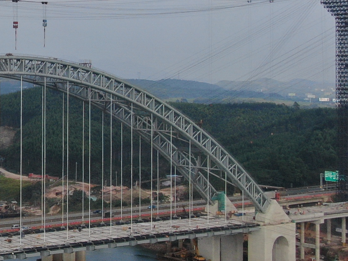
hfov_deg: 20.7
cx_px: -89
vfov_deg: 16.9
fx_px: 875
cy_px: 53
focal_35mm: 87
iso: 100
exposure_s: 1/1250
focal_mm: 4.39
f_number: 2.8
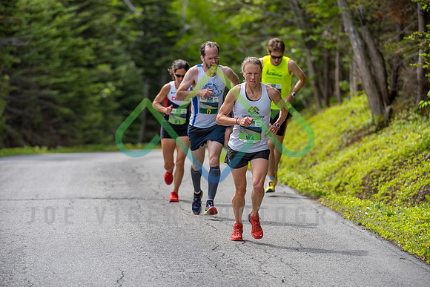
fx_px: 2389
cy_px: 144
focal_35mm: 200
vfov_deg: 6.9
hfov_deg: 10.3
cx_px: 215
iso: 400
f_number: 4
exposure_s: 1/2500
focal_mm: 200
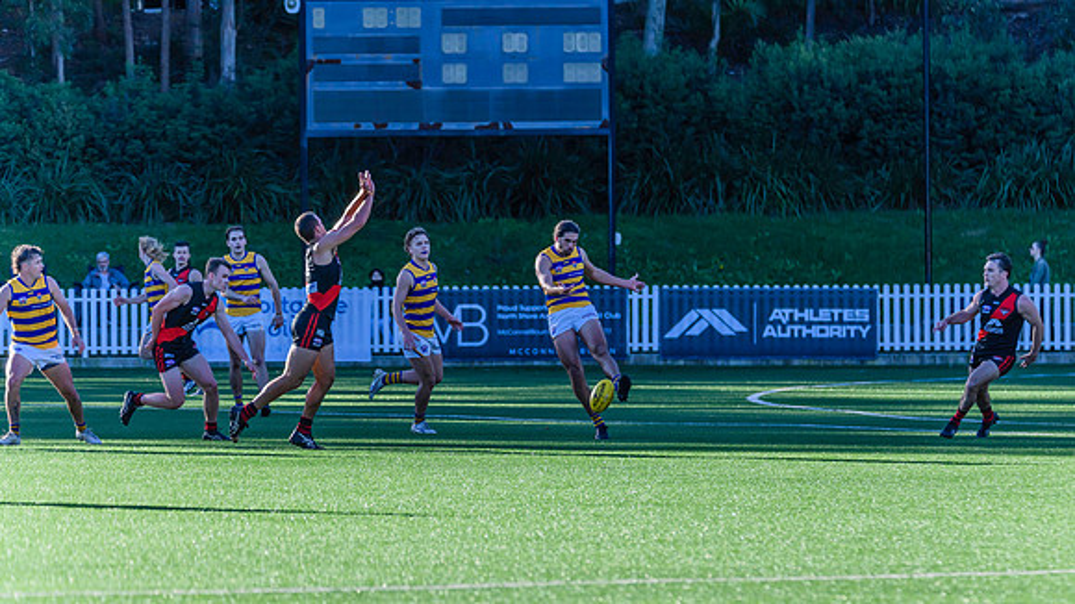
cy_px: 342
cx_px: 581
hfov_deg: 6.7
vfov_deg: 3.8
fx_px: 9197
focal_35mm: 323
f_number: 5.6
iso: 800
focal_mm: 280
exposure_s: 1/2000
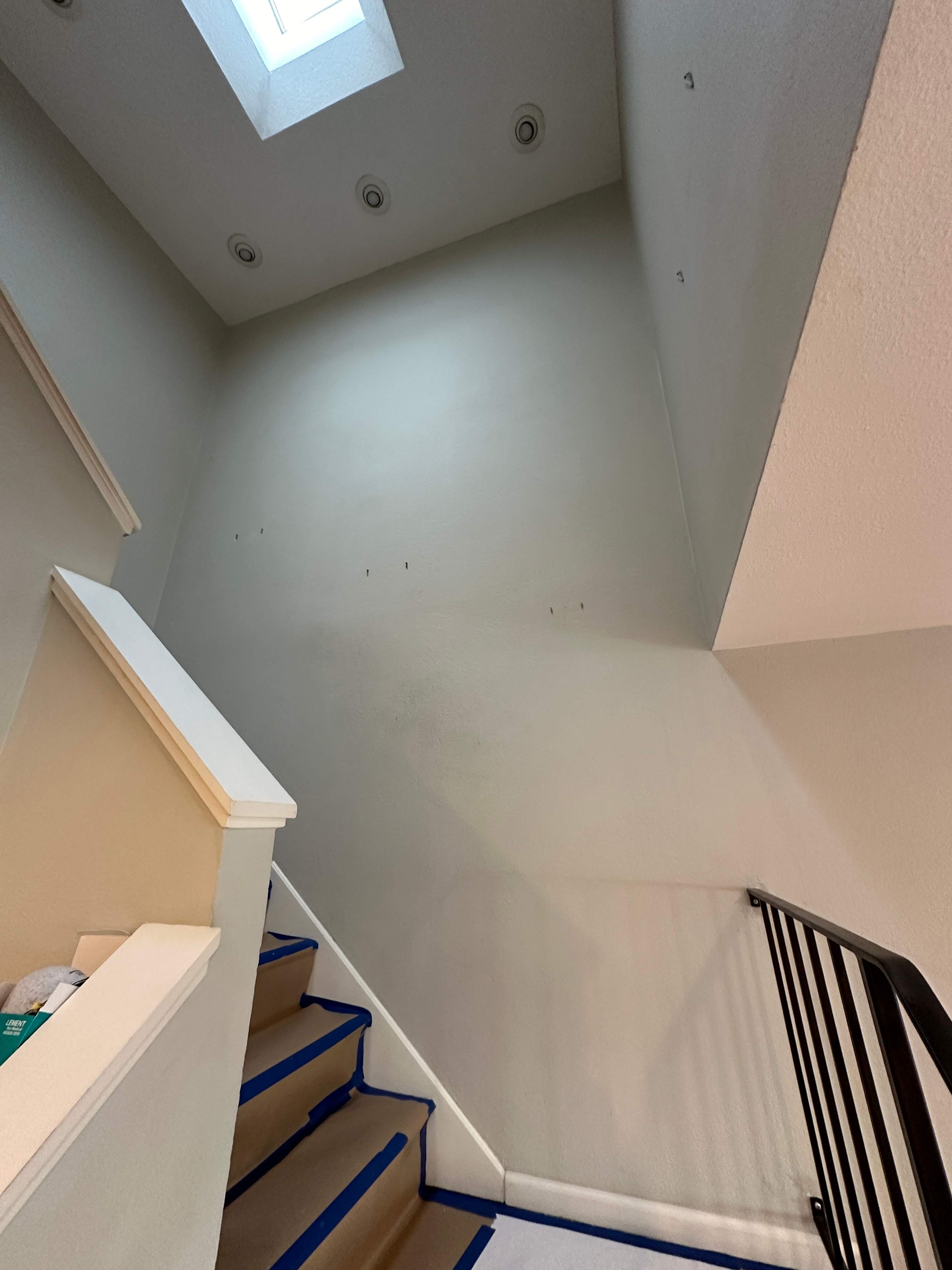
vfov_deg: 102.1
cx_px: 476
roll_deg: +0.3
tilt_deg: +24.7
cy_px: 635
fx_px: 513
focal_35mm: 14
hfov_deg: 85.7
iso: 250
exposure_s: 1/60
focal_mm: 2.22
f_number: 2.2
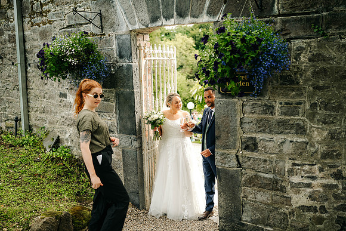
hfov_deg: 54.4
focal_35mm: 35
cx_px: 173
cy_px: 116
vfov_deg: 37.9
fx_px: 336
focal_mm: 35
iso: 100
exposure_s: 1/400
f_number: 2
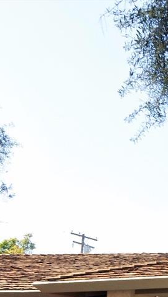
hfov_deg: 13.9
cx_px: 337
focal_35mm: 74
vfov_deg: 26.9
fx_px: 582
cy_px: 307
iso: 400
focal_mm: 15
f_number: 10
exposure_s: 1/200
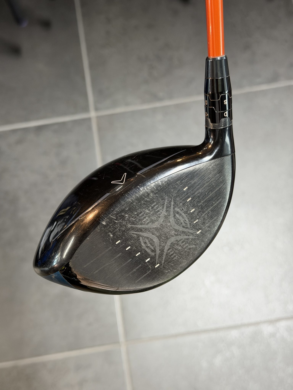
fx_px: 542
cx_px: 146
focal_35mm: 48
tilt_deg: -71.6
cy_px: 195
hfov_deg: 30.3
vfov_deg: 39.7
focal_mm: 6.76
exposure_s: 1/50
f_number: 1.78
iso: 200
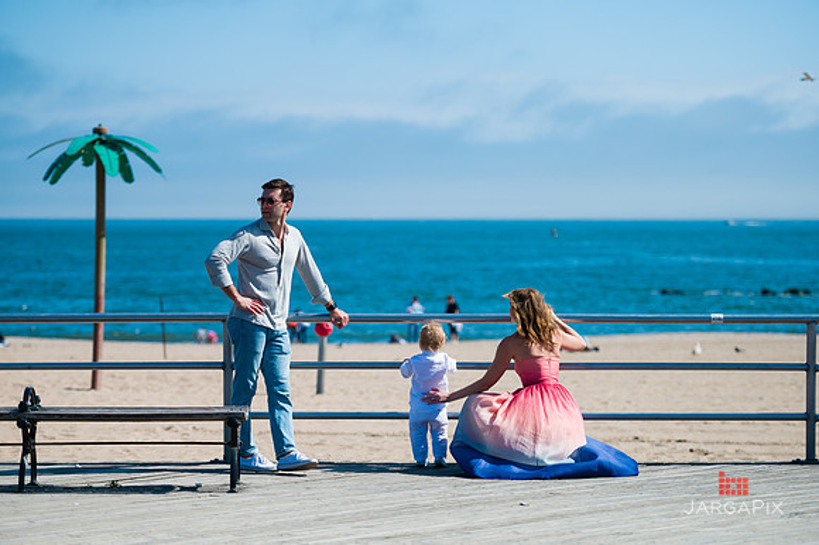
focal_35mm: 122
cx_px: 410
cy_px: 272
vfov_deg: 11.2
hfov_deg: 16.8
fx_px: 2774
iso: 200
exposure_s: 1/5000
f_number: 3.2
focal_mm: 122
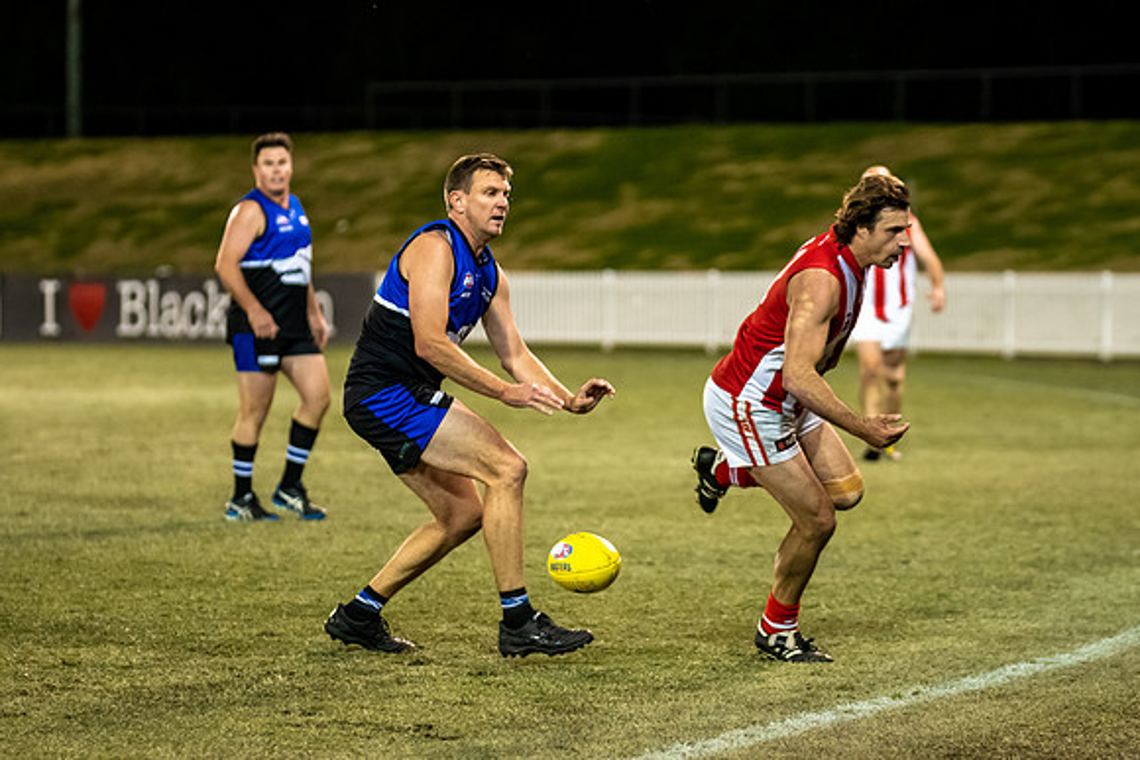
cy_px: 438
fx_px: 7006
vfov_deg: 6.2
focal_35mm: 221
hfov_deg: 9.3
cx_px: 629
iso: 2800
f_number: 2.8
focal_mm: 155
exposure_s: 1/1250
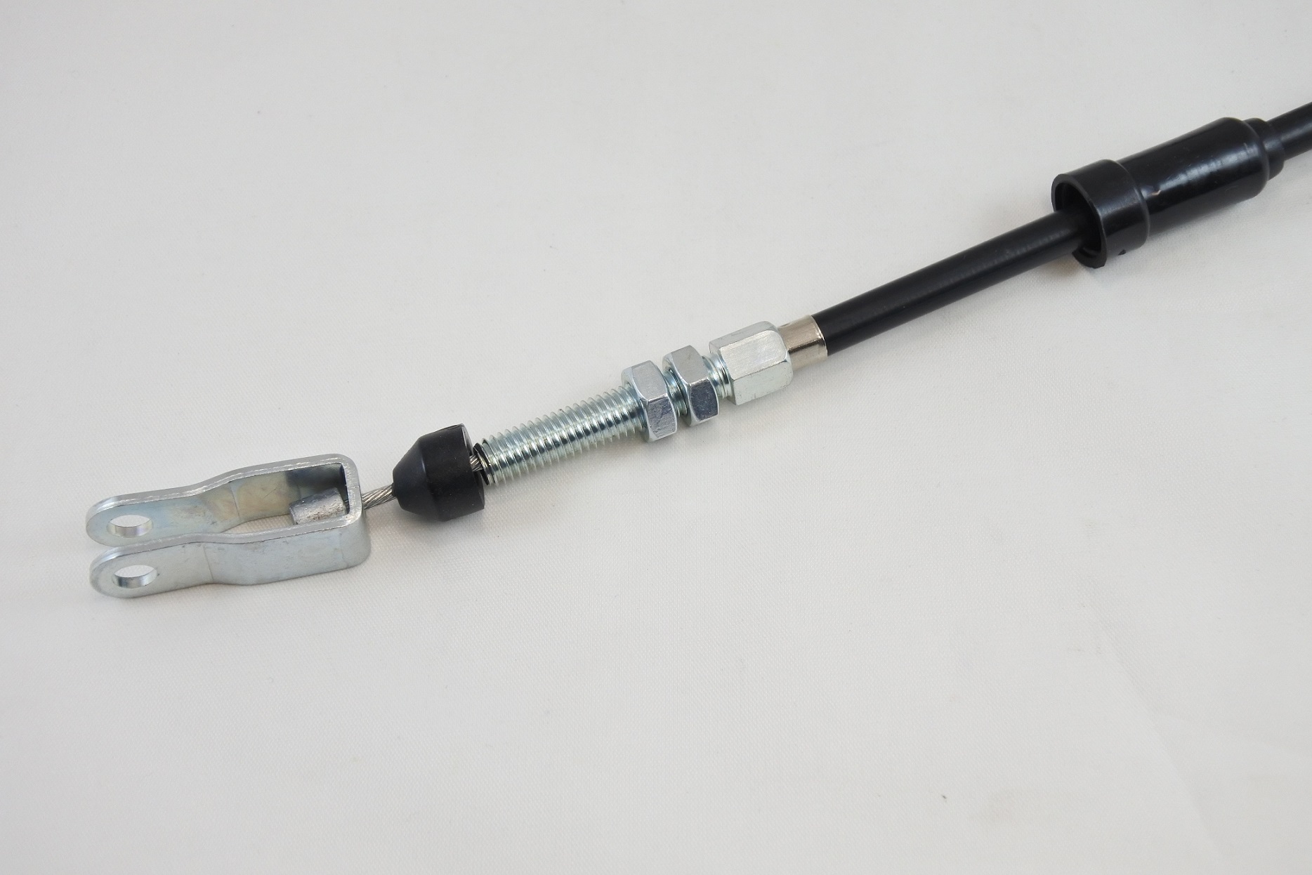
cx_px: 656
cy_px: 438
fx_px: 2478
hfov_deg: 29.7
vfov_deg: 20.0
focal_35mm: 68
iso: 560
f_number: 5.3
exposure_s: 1/125
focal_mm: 25.2
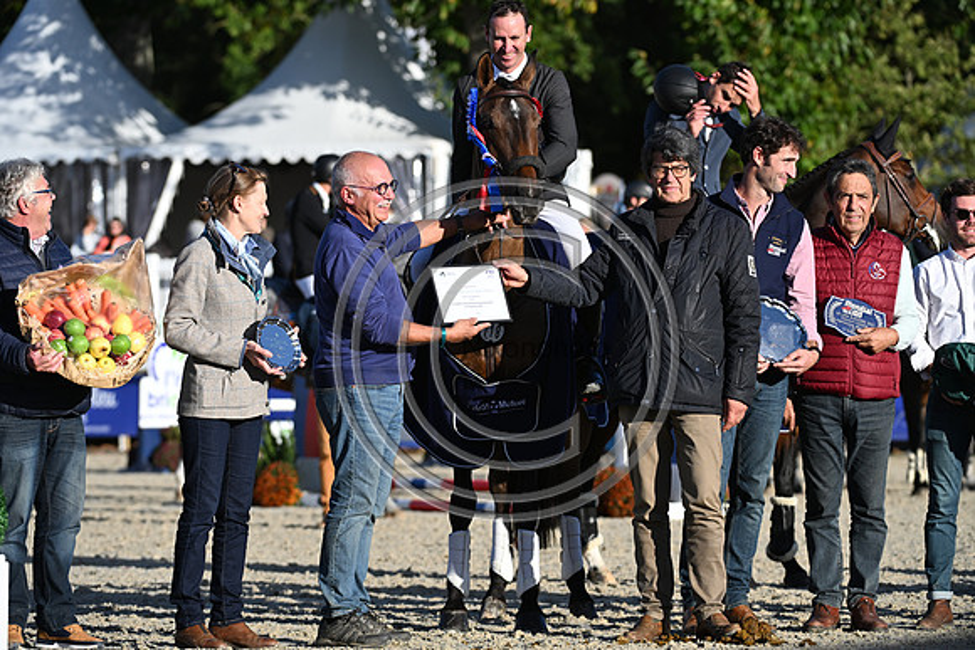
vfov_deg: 6.9
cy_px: 325
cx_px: 488
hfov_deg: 10.3
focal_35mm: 200
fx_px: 5418
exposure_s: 1/800
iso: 220
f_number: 5.6
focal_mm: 200
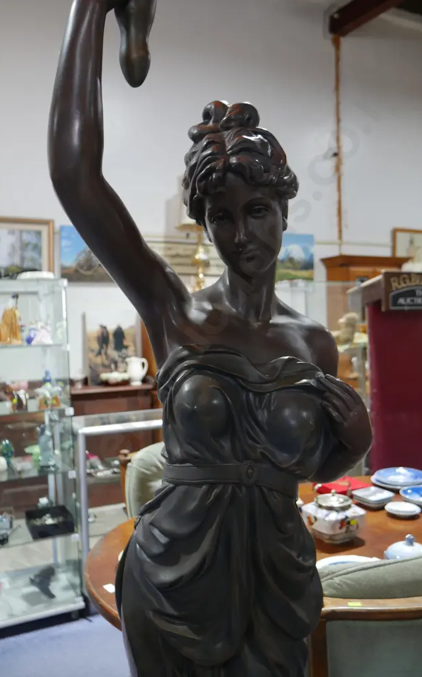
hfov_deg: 41.8
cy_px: 341
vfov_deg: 62.9
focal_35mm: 30
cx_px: 195
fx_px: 553
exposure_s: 1/60
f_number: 3.5
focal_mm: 14
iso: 500
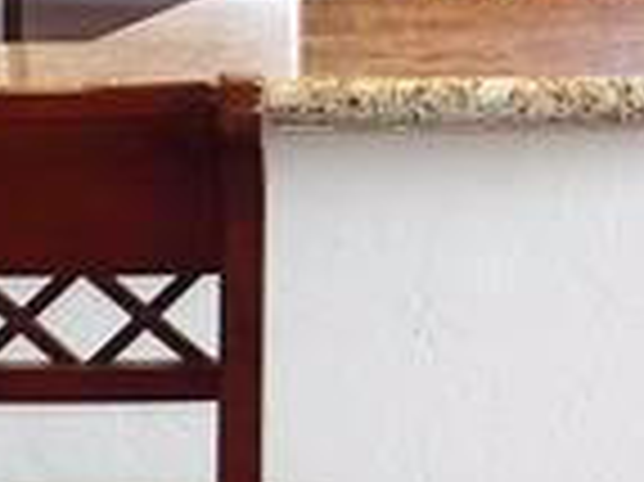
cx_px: 676
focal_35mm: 245
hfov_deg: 8.0
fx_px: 4554
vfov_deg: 6.1
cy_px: 108
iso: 160
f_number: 2.8
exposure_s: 1/30
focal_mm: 6.3
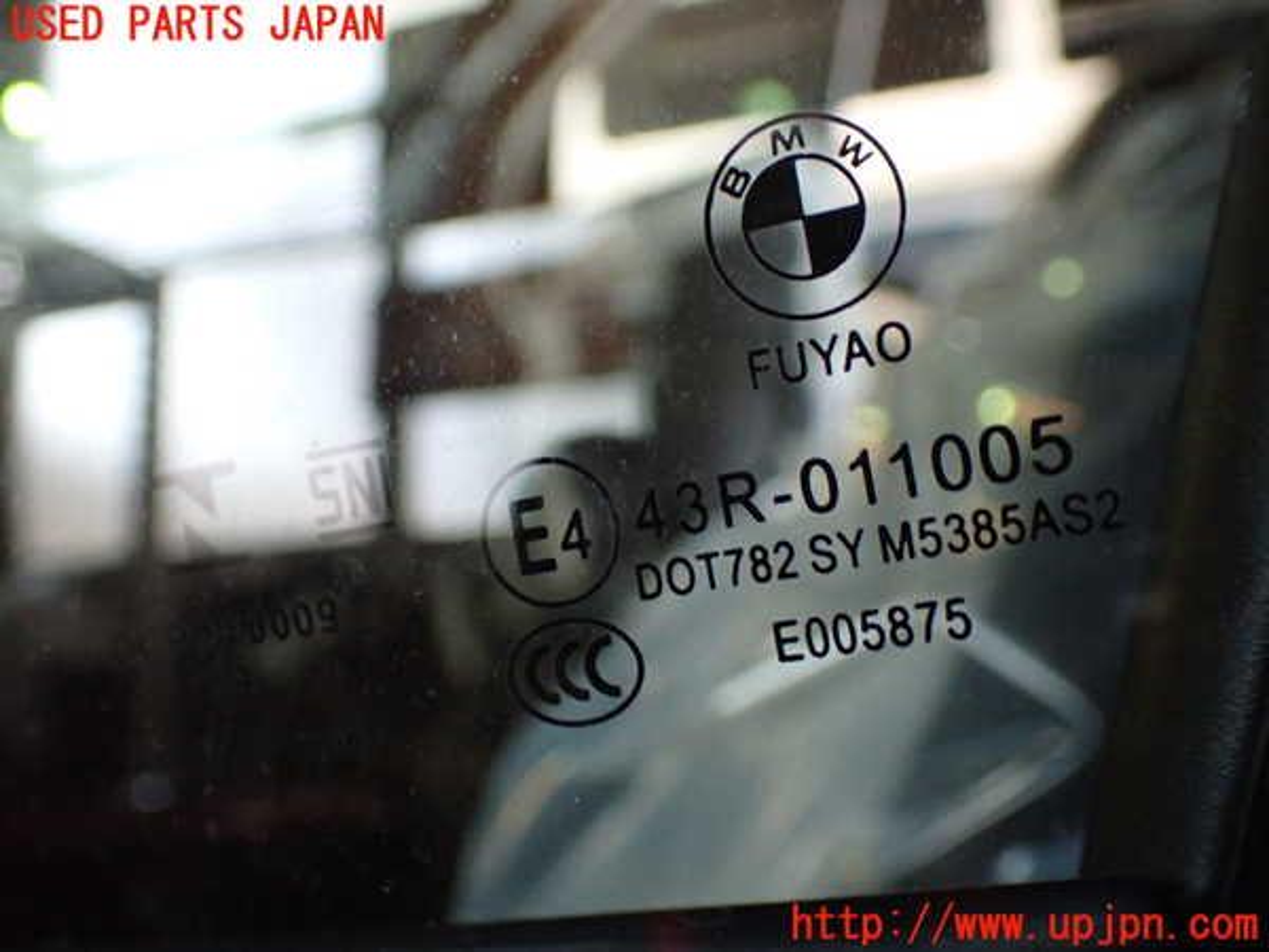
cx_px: 634
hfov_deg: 49.0
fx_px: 1393
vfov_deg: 37.7
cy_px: 476
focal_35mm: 38
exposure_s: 1/125
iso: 800
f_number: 2.7
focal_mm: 6.83
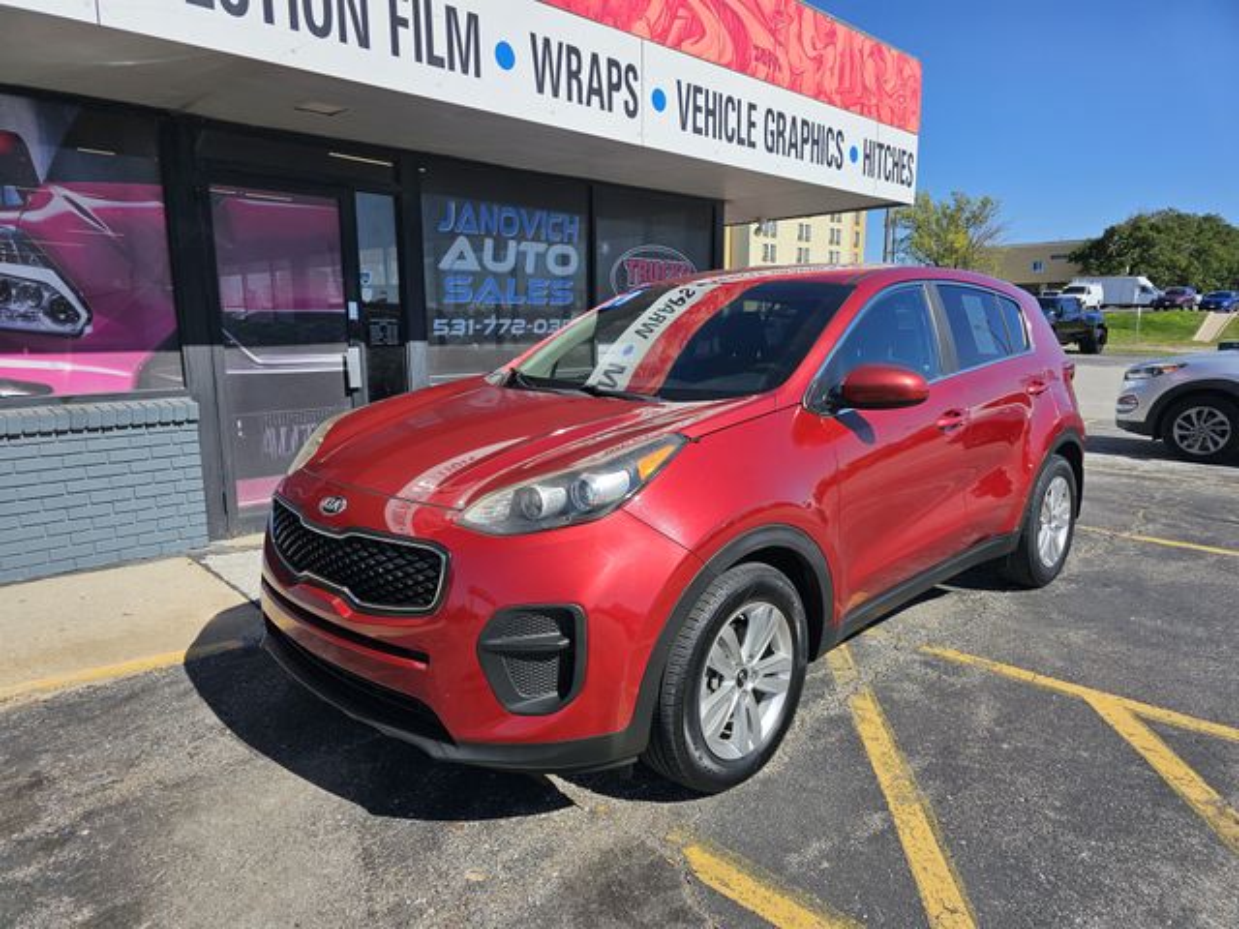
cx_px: 620
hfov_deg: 73.9
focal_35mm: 23
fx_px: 823
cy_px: 464
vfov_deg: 58.9
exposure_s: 1/1108
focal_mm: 6.3
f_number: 1.7
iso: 10
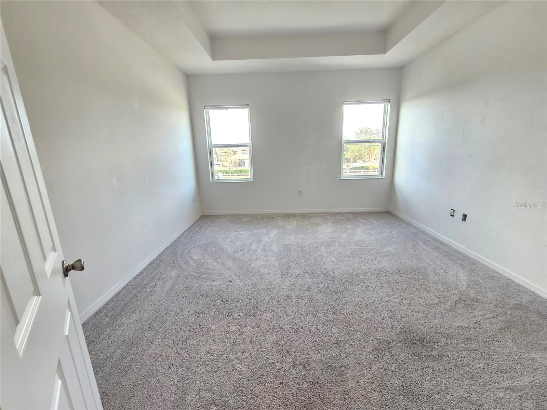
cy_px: 205
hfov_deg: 106.2
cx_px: 274
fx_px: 205
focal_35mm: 13
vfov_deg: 89.9
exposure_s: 1/60
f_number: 2.2
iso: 100
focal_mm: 2.2
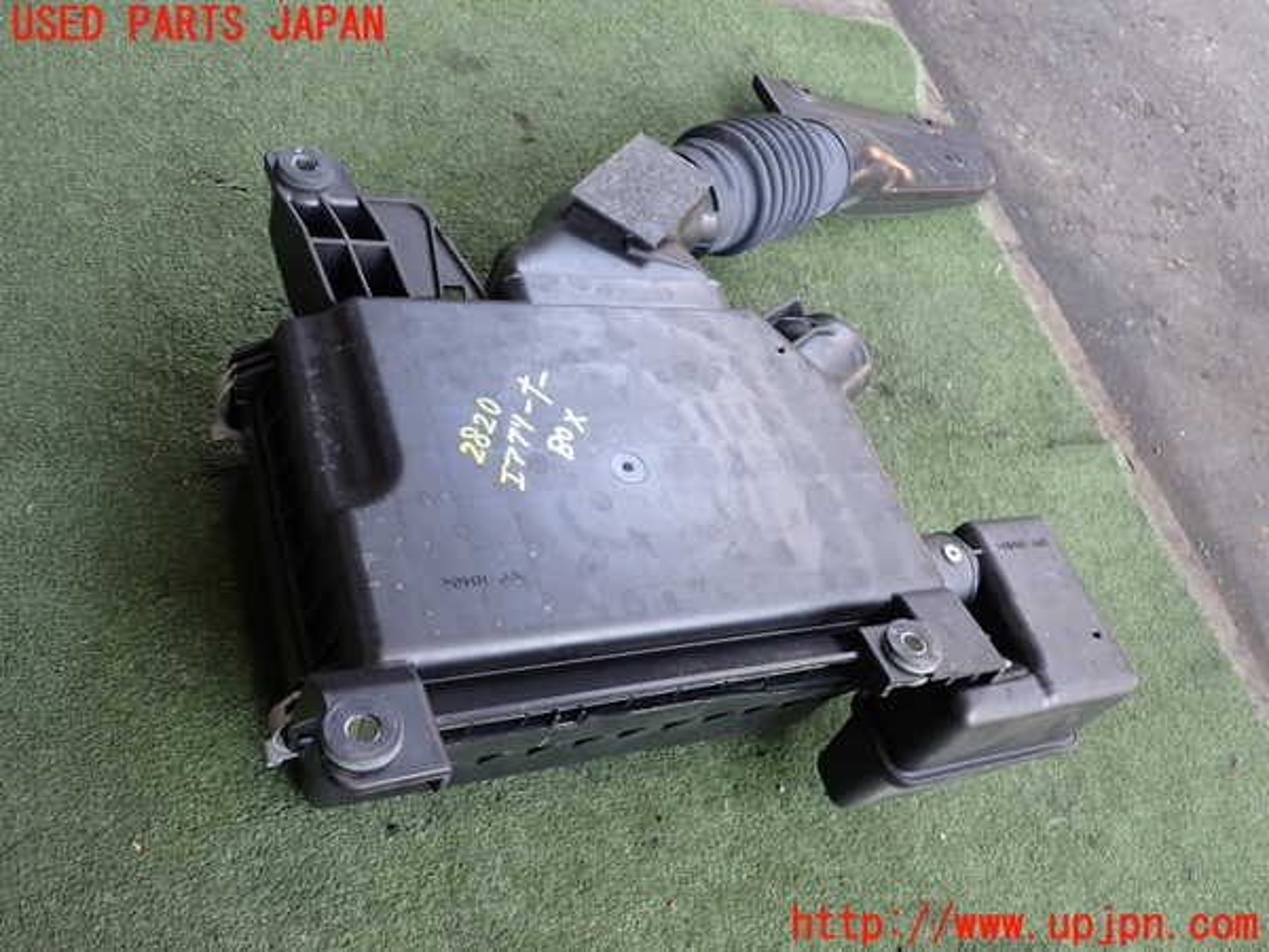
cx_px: 634
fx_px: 1100
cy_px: 476
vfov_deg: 46.8
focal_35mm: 30
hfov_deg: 60.0
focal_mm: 5.4
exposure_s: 1/125
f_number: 2.3
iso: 200
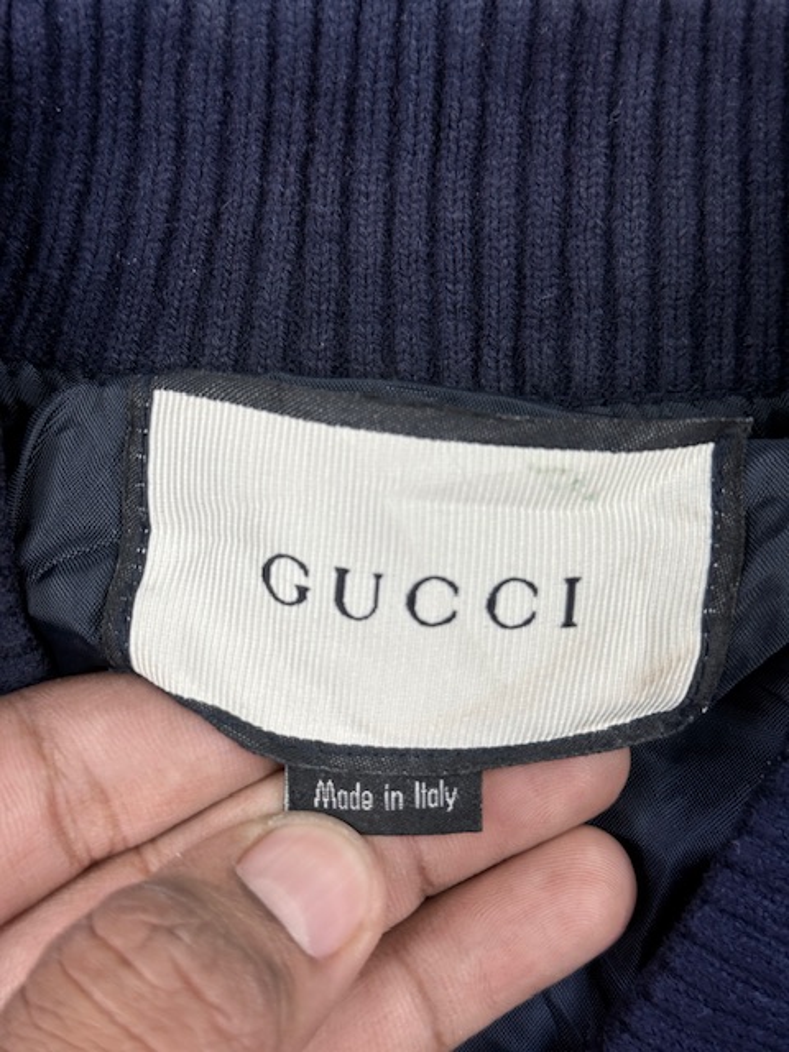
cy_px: 526
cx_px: 394
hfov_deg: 30.3
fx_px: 1459
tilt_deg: -58.0
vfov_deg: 39.7
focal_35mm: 48
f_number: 1.78
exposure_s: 1/146
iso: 50
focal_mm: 6.76
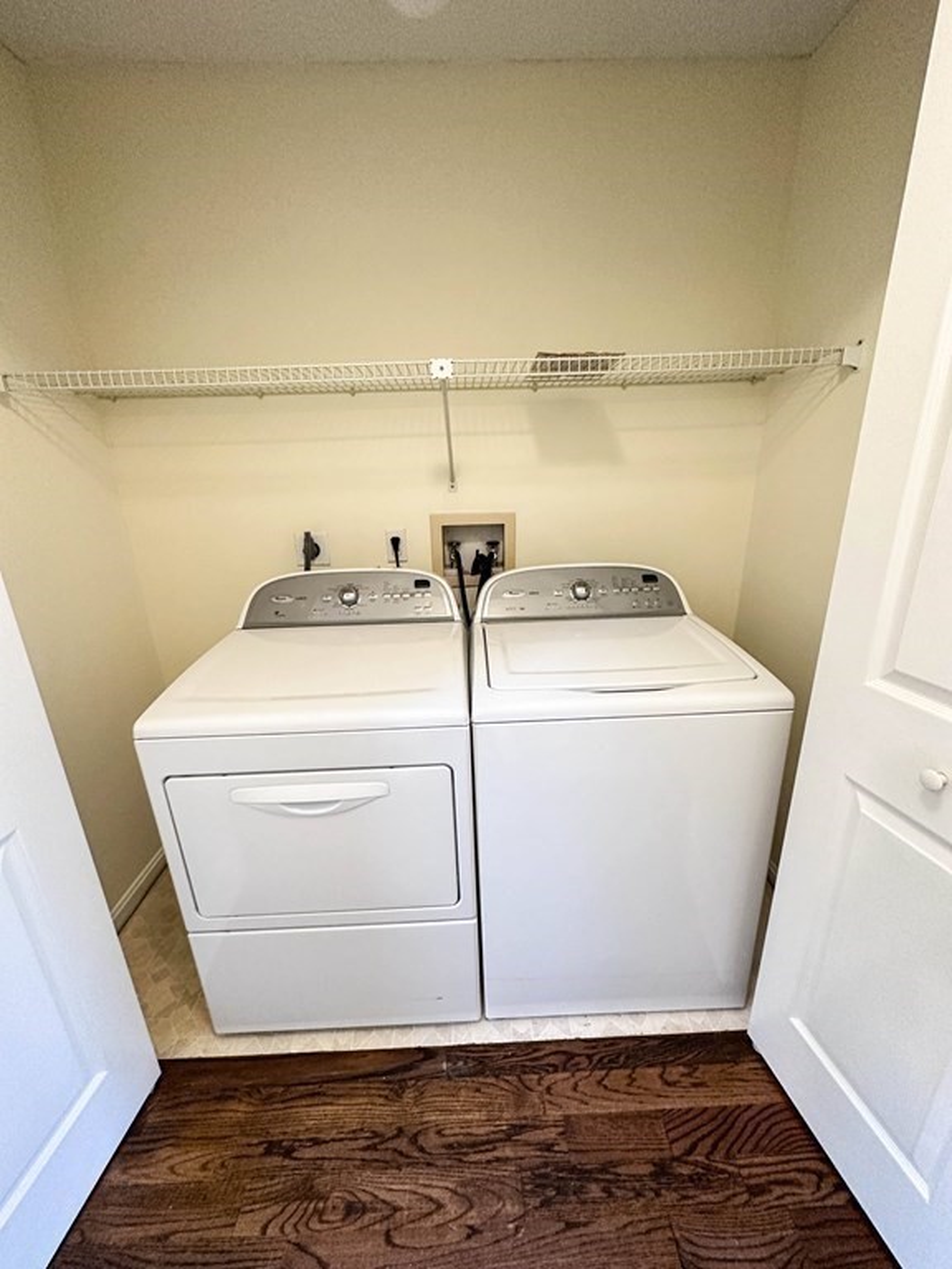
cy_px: 634
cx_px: 476
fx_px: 513
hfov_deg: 85.7
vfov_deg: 102.1
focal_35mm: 14
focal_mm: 2.22
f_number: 2.2
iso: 320
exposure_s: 1/60
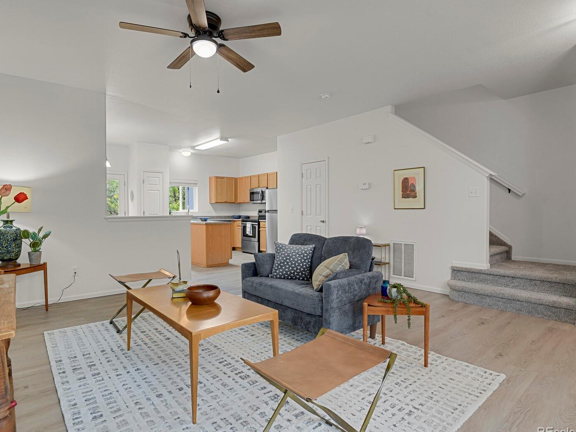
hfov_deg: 84.6
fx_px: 316
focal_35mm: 19
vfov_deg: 68.7
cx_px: 270
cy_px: 218
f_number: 6.3
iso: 250
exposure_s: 2.5
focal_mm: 17
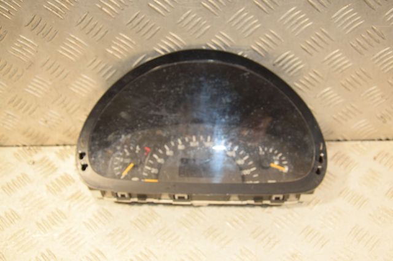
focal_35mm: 45
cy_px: 130
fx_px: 491
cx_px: 196
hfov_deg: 43.6
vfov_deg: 29.8
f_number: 5
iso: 800
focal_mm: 30
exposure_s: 1/200
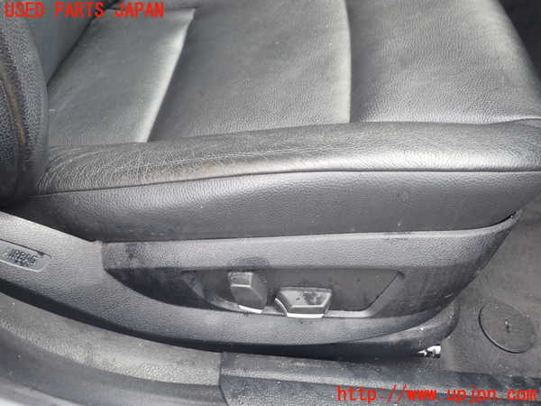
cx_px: 270
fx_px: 469
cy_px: 203
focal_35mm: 30
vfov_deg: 46.8
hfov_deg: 60.0
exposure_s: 1/60
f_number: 2.3
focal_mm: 5.4
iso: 100
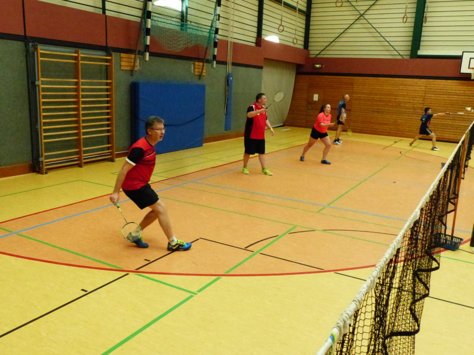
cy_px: 178
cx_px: 237
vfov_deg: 46.8
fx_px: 411
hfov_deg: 60.0
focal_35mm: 30
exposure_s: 1/500
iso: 1600
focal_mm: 5.5
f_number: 4
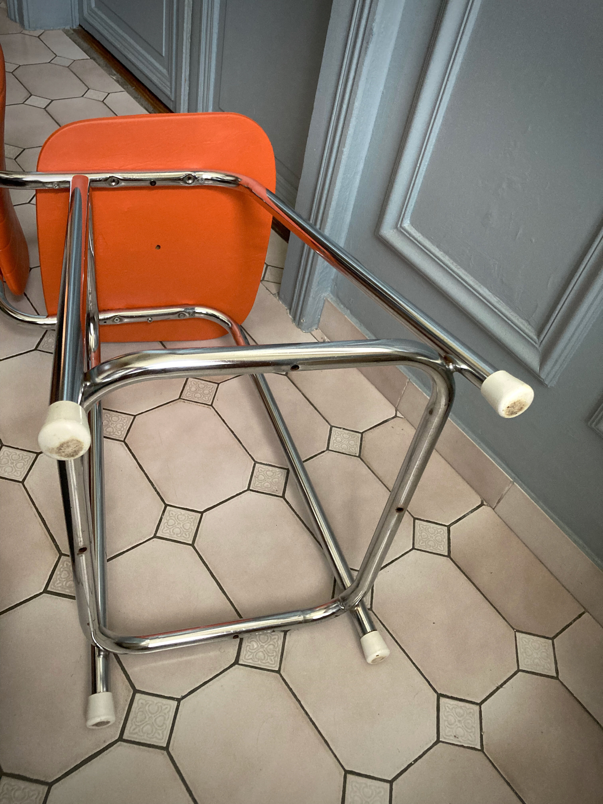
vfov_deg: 63.4
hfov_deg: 49.7
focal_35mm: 28
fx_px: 650
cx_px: 302
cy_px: 402
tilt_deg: -45.5
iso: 320
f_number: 1.8
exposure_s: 1/60
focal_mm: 3.99
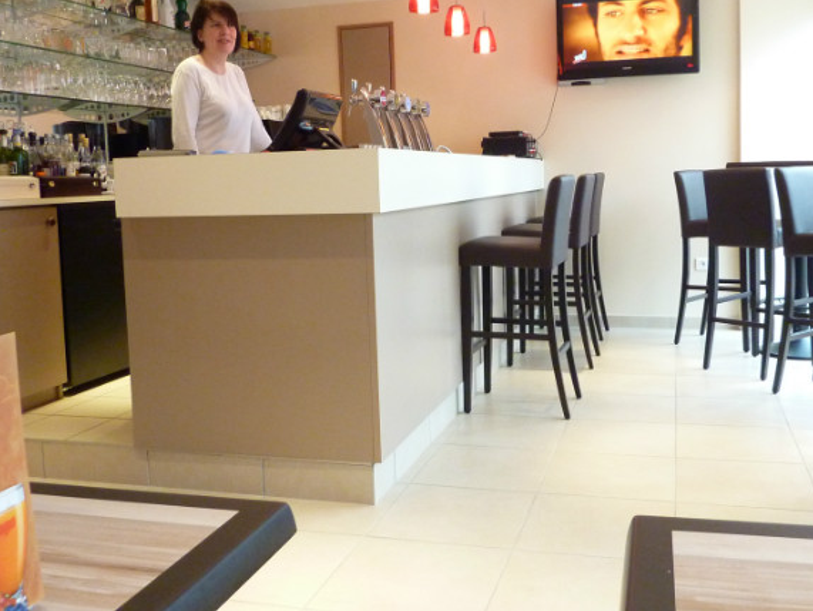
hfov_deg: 52.6
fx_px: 823
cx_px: 431
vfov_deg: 40.5
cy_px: 242
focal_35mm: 35
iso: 400
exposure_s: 1/30
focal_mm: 4.1
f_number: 3.3
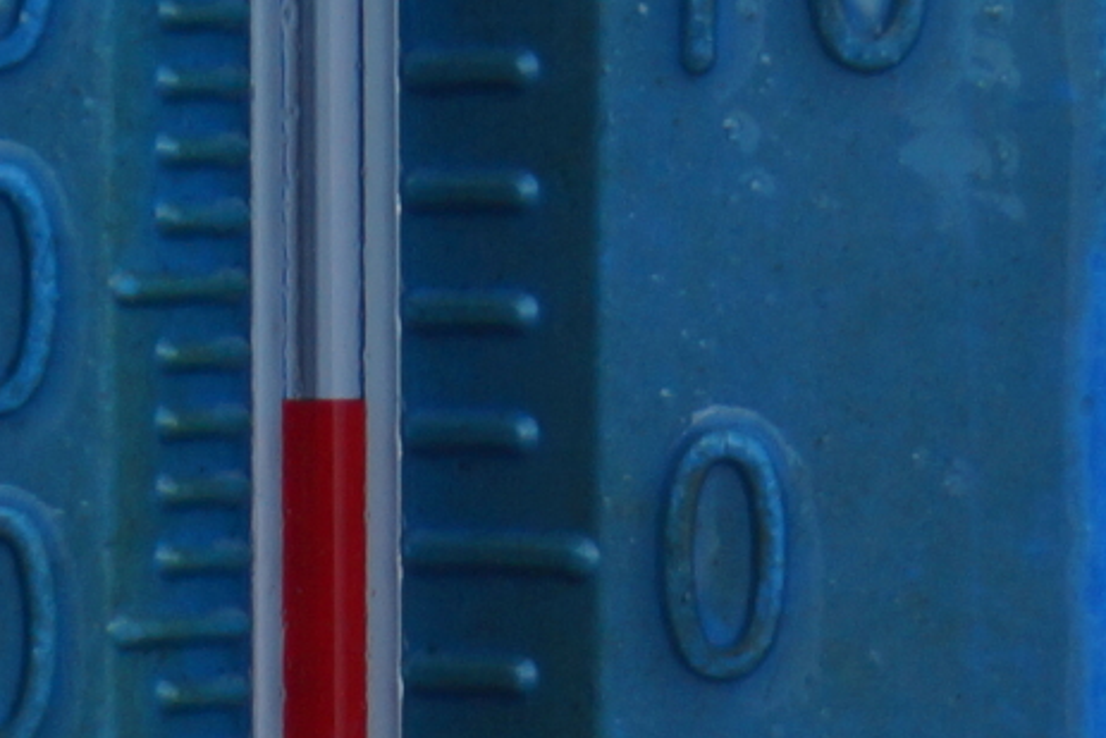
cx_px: 311
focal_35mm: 178
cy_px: 485
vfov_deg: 7.7
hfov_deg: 11.5
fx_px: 5472
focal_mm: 55
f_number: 5
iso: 100
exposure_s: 1/100
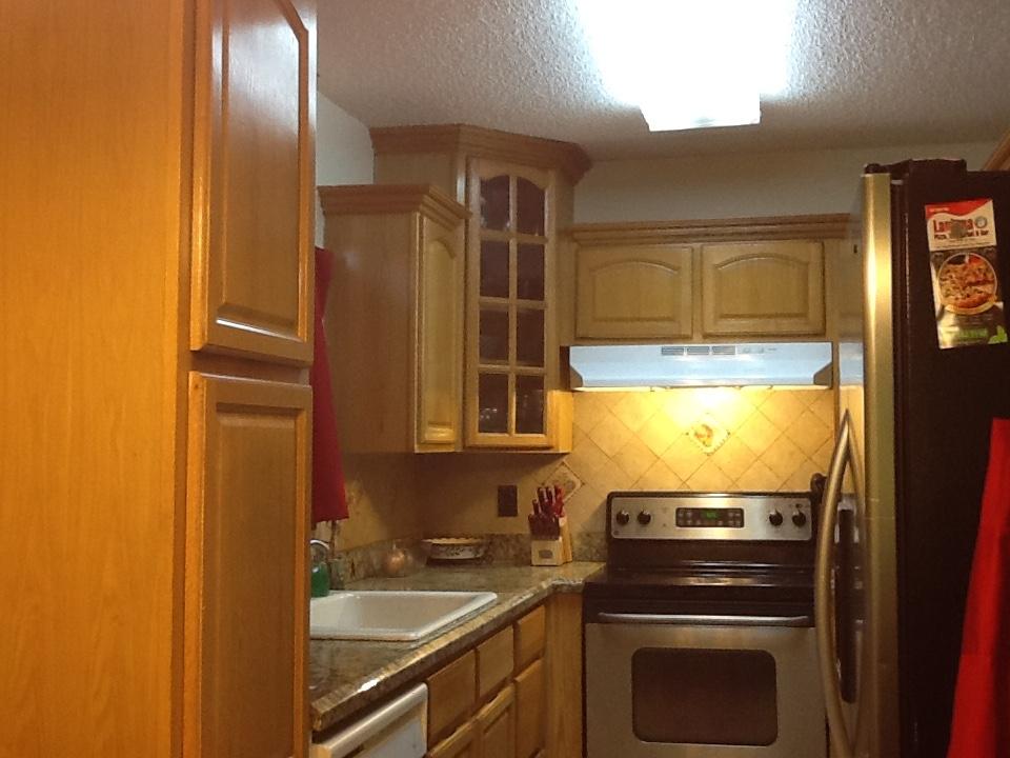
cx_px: 505
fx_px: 1284
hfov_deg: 42.9
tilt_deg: +0.3
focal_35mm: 44
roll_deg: -0.4
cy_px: 379
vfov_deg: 32.9
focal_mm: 2.03
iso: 64
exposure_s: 1/30
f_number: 2.4
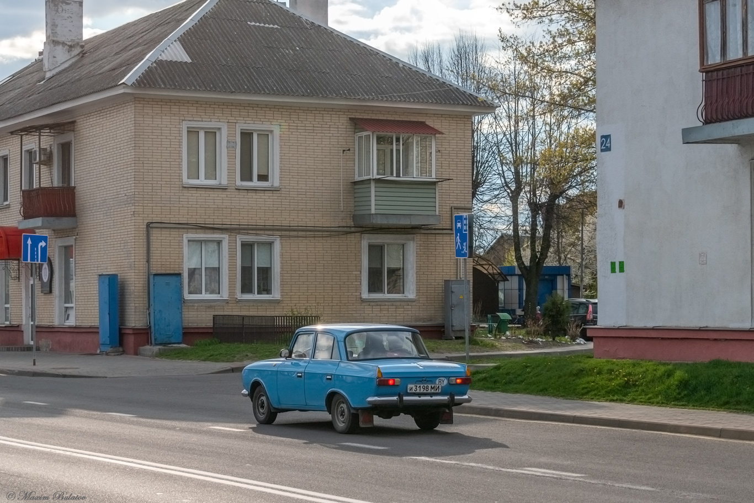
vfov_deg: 18.9
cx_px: 377
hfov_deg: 28.1
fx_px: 1508
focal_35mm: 72
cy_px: 252
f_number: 5.6
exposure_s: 1/1600
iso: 400
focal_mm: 48
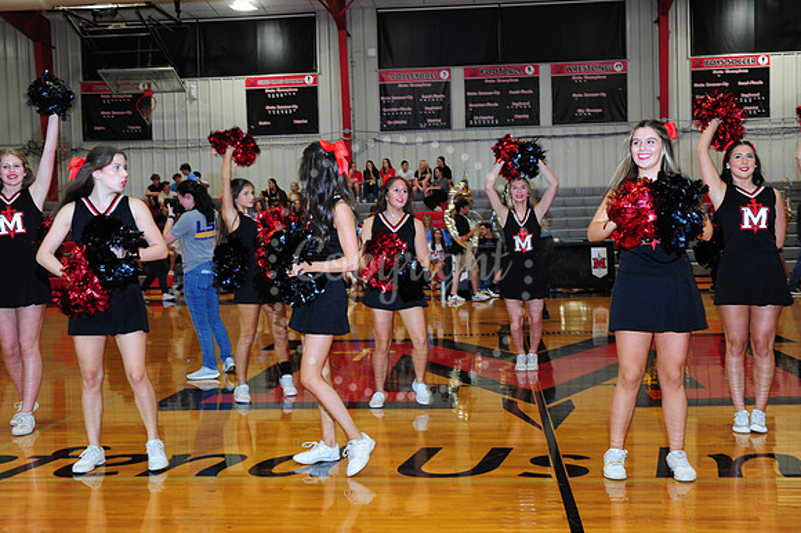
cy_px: 266
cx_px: 400
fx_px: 978
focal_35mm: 44
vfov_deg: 30.5
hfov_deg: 44.5
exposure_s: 1/60
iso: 1250
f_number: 8
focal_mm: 44
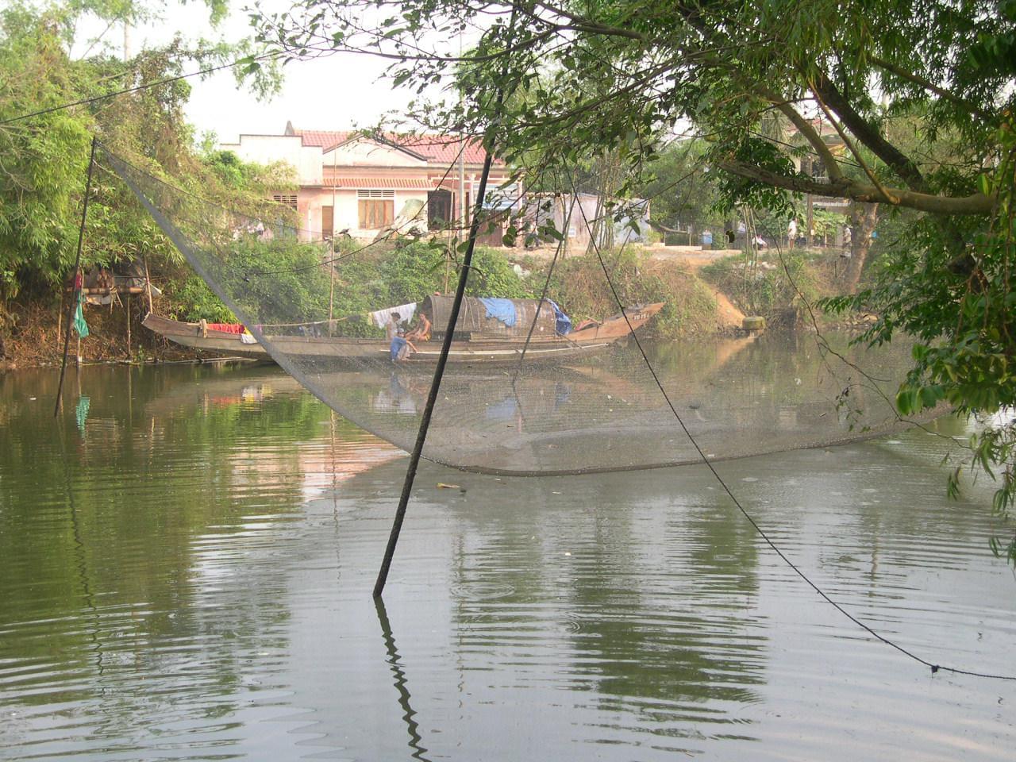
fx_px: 1526
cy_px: 381
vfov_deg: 28.0
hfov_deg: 36.8
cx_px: 508
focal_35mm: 52
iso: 100
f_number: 3.2
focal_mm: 11.1
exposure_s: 1/125
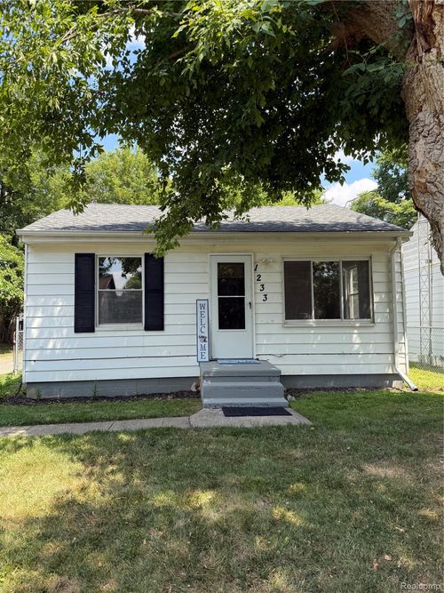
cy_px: 296
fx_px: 411
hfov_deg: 56.8
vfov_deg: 71.6
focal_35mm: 24
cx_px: 222
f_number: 1.78
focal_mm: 6.76
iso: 80
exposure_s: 1/955
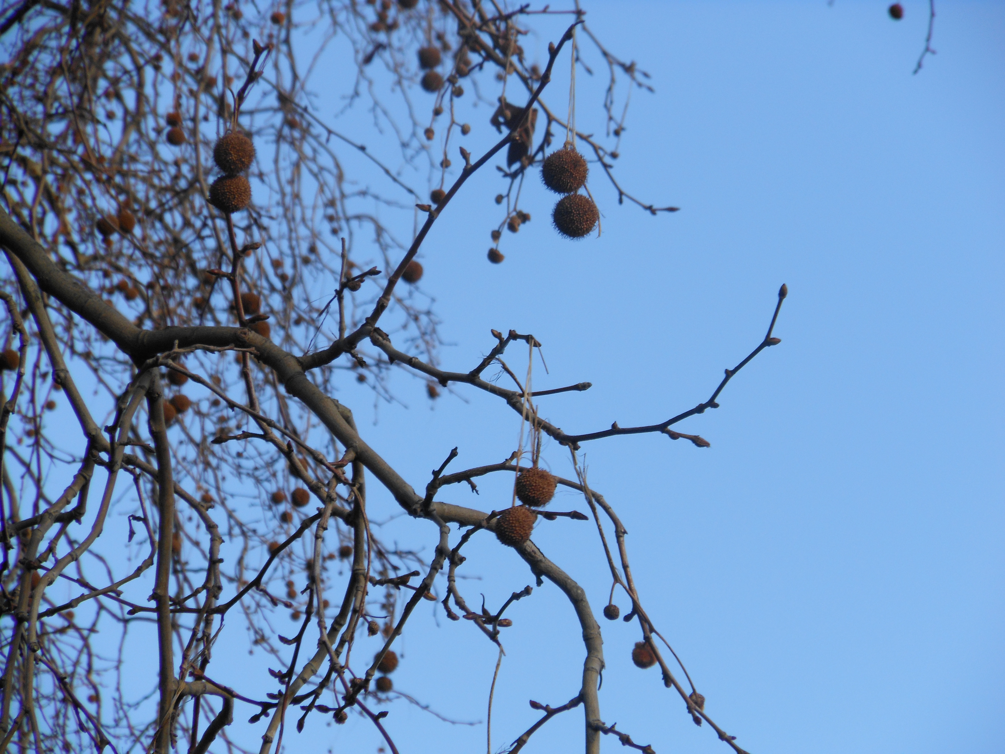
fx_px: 5690
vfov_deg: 7.6
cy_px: 377
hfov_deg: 10.1
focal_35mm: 196
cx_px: 502
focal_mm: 35
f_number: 5.6
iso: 80
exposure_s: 1/160
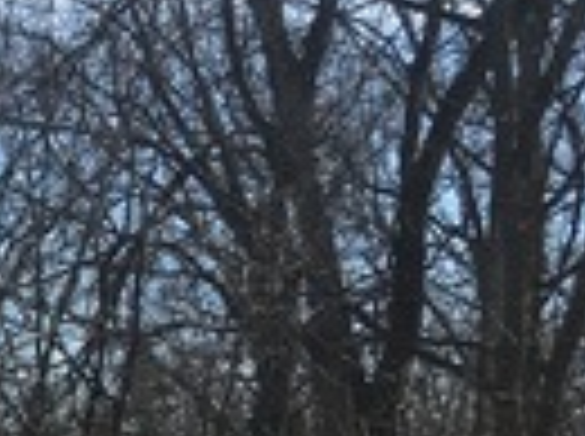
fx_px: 2412
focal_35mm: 143
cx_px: -572
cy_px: 580
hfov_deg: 12.3
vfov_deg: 10.1
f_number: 2.2
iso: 25
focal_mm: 4.15
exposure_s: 1/1304
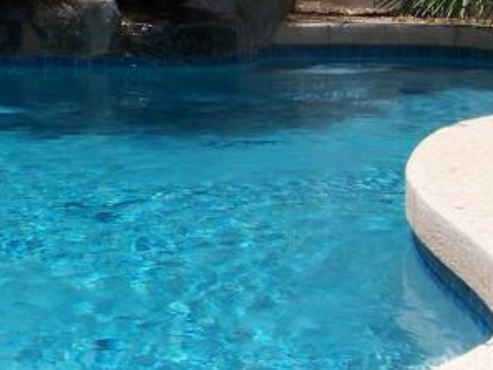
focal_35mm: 124
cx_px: -246
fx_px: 1767
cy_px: -18
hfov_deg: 14.8
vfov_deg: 11.8
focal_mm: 5.85
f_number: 4
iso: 64
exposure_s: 1/800
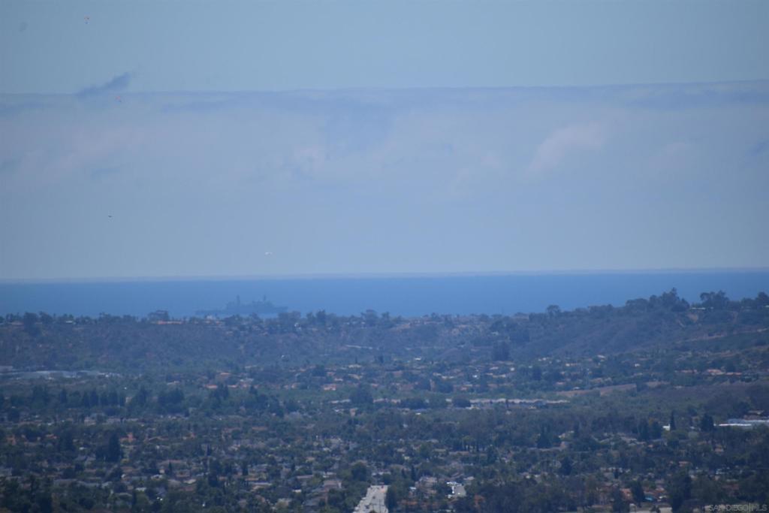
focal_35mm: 450
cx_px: 384
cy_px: 256
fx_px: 9613
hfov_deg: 4.6
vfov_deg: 3.1
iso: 250
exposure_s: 1/2000
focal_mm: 300
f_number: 6.3
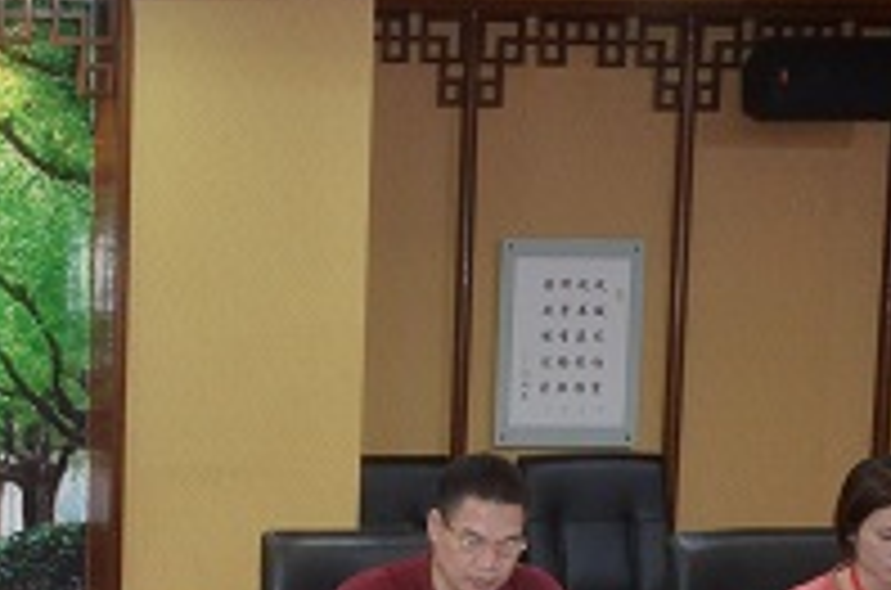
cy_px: 606
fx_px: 2358
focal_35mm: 96
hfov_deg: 19.8
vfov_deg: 14.0
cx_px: -238
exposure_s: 1/60
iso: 1600
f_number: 5.6
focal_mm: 21
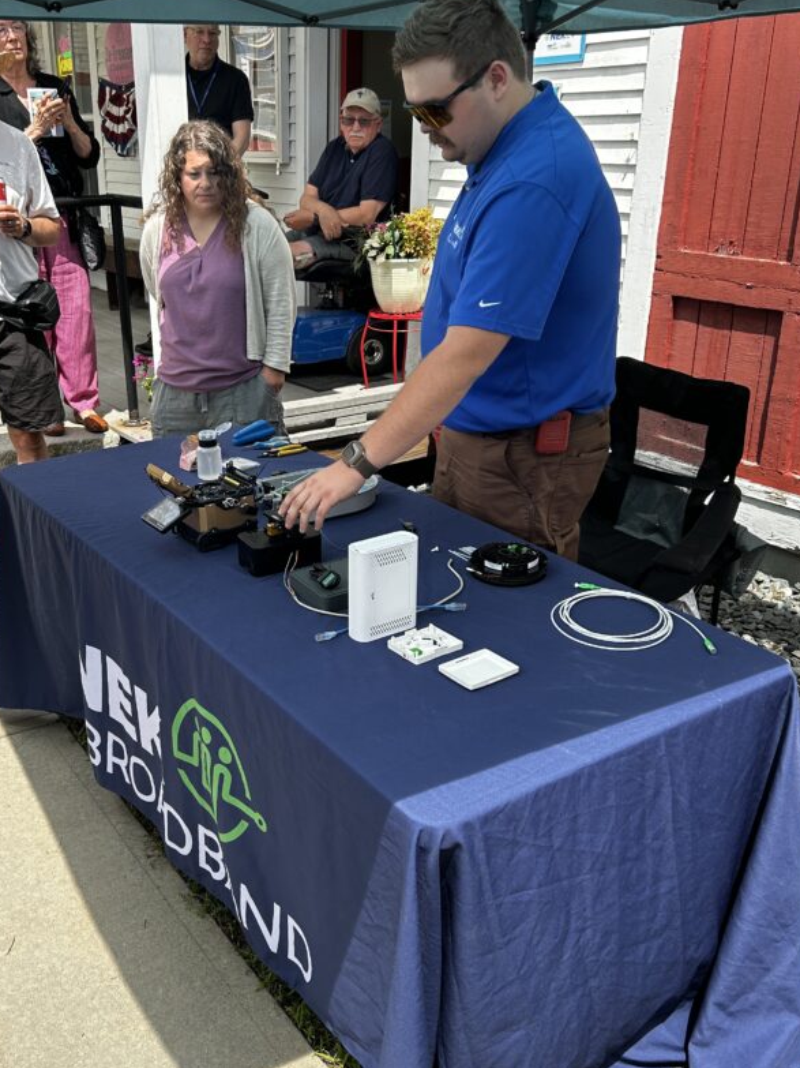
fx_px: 1048
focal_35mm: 34
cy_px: 551
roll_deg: +0.4
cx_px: 318
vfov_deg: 54.0
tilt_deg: -22.2
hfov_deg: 41.6
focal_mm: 5.7
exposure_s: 1/803
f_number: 1.5
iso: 50
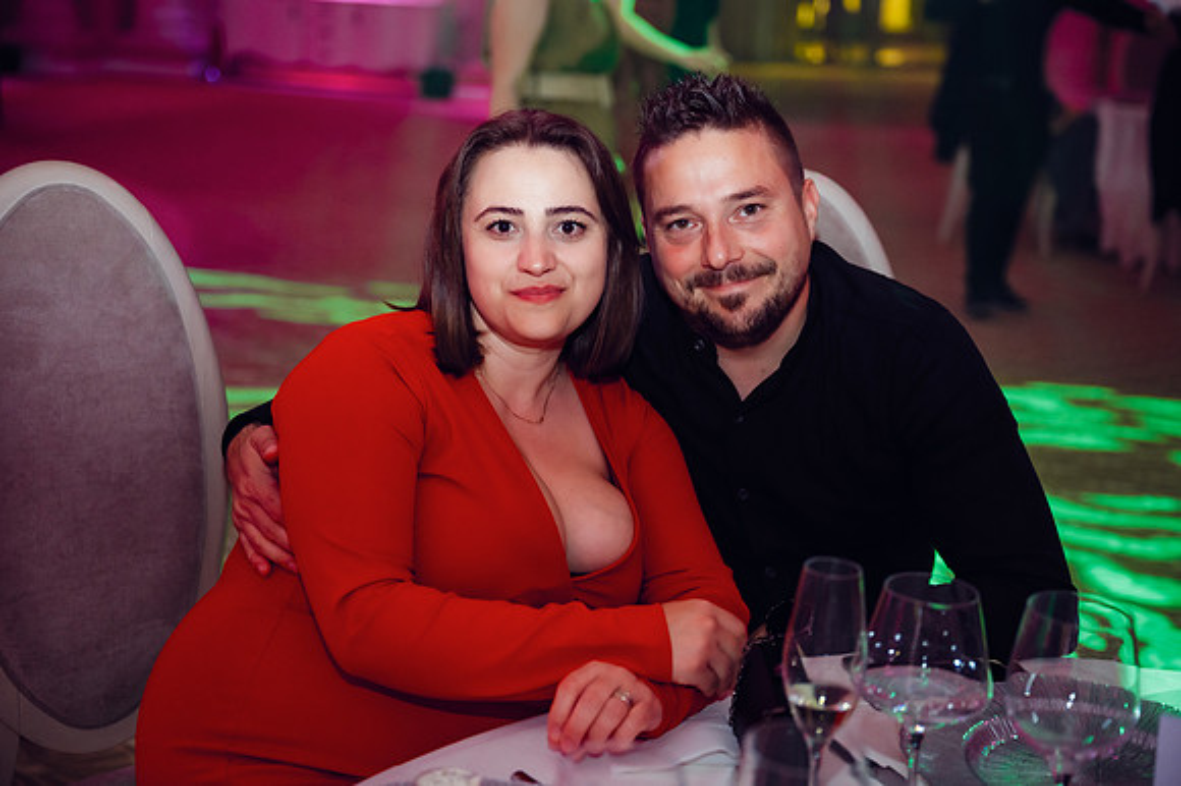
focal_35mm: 56
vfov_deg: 24.2
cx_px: 590
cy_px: 393
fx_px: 1836
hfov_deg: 35.7
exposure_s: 1/160
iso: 2000
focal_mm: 56
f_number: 2.8
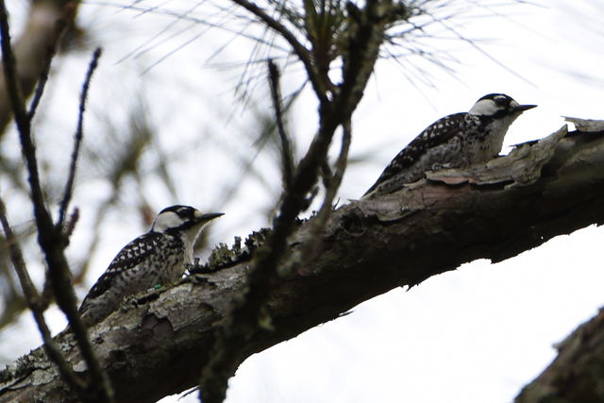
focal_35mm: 500
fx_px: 8390
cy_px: 202
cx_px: 302
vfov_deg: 2.8
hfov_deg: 4.1
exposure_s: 1/200
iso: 100
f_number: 6.3
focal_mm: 500
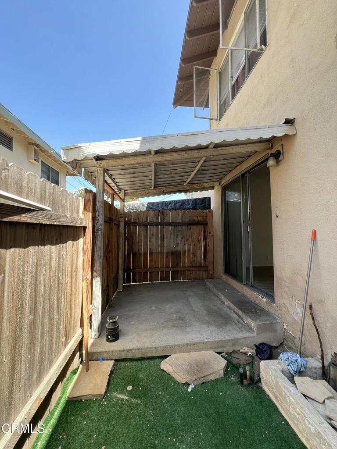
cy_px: 224
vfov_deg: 106.2
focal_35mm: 13
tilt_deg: +5.2
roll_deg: +1.4
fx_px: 169
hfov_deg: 89.9
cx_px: 168
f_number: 1.8
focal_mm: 1.57
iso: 32
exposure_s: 1/137
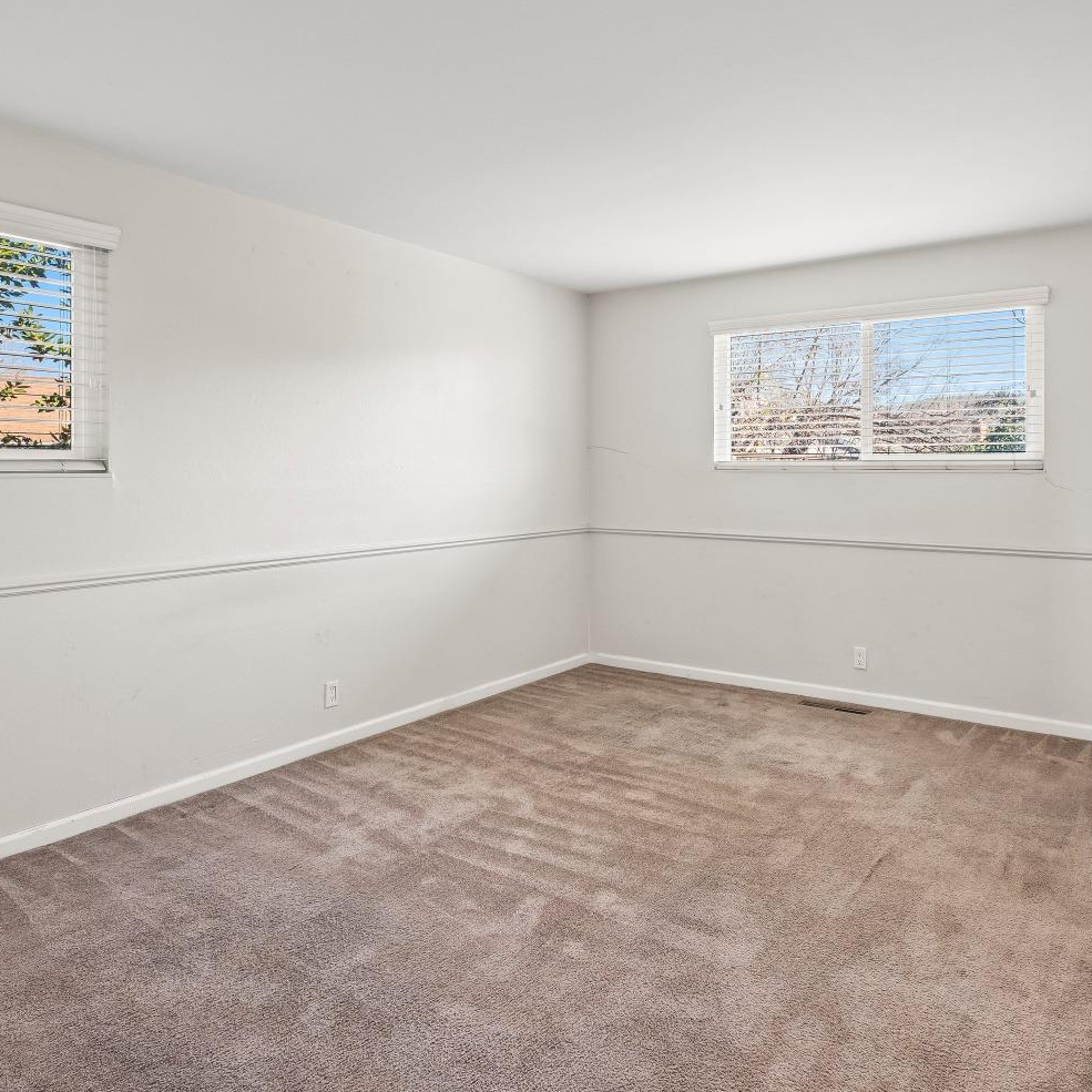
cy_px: 548
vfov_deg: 69.6
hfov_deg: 69.1
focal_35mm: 22
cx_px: 642
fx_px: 785
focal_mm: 17
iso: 100
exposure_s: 1.3
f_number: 8
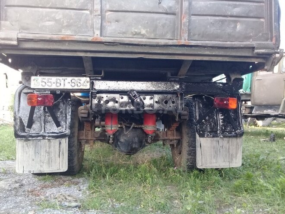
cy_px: 107
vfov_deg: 45.4
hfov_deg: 58.4
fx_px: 255
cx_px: 142
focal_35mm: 31
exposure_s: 1/50
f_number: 2.2
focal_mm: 3.3
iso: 80
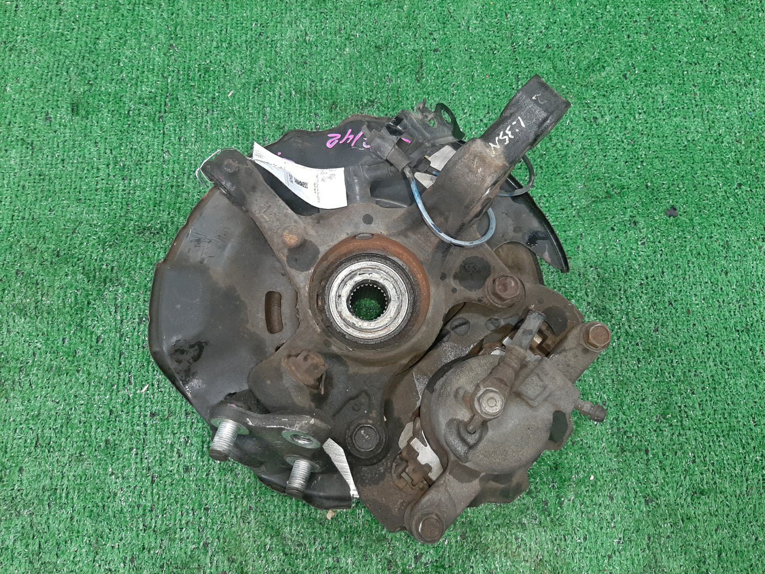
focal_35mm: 26
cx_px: 382
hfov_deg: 67.3
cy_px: 287
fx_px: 575
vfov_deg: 53.1
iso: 224
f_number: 1.7
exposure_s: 1/50
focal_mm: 3.93
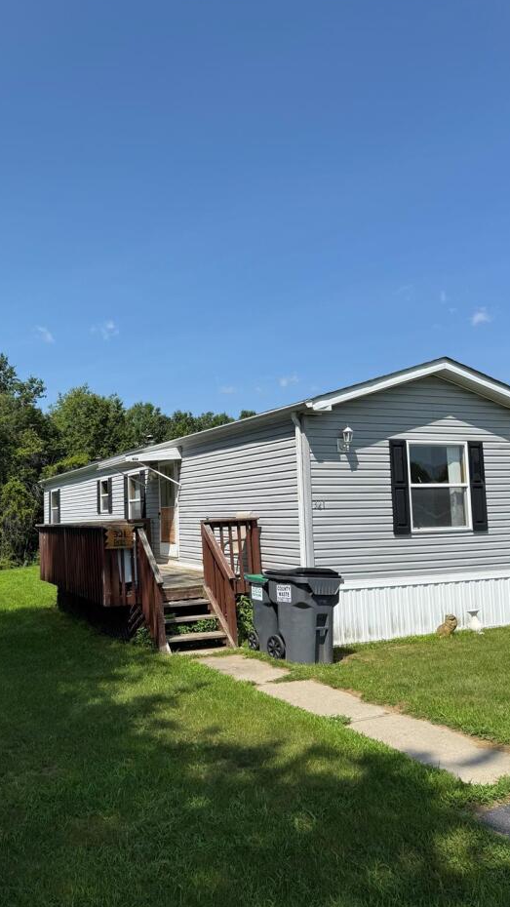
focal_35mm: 27
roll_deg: +0.7
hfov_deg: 42.4
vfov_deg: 69.9
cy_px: 456
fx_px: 649
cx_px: 174
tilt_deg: +5.7
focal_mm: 6.76
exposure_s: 1/4975
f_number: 1.78
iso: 80
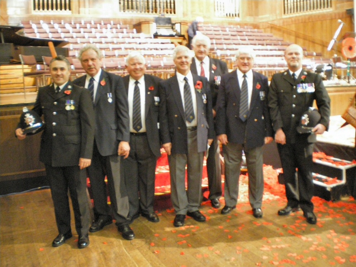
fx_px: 370
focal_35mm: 36
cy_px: 134
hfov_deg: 51.4
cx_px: 178
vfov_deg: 39.7
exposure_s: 1/4
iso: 800
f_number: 3.1
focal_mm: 6.3
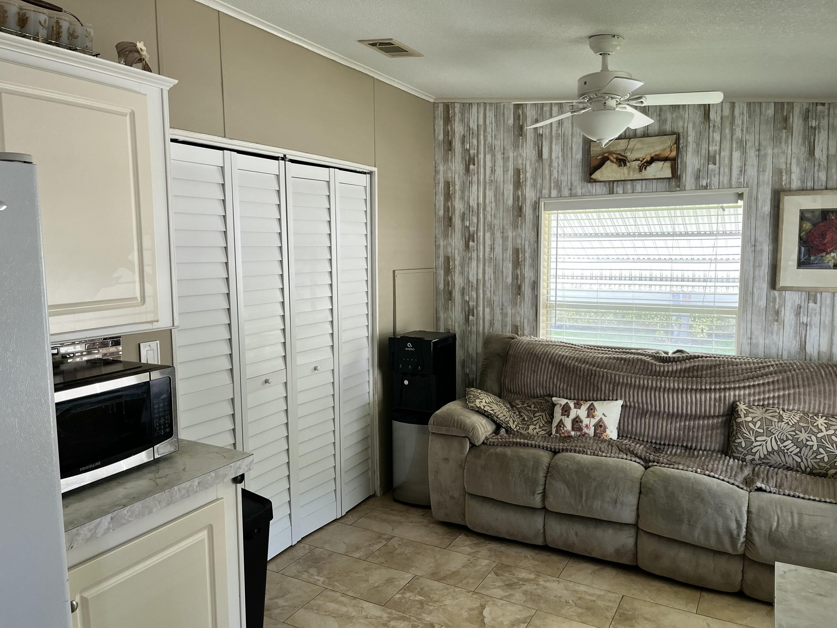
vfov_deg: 53.1
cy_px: 314
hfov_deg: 67.3
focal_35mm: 26
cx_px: 418
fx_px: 629
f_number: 1.6
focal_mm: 5.1
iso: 100
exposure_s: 1/121
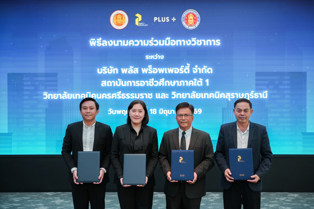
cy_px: 104
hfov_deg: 41.8
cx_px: 157
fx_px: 411
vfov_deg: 28.6
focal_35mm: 47
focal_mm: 47.1
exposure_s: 1/160
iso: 1250
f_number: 5
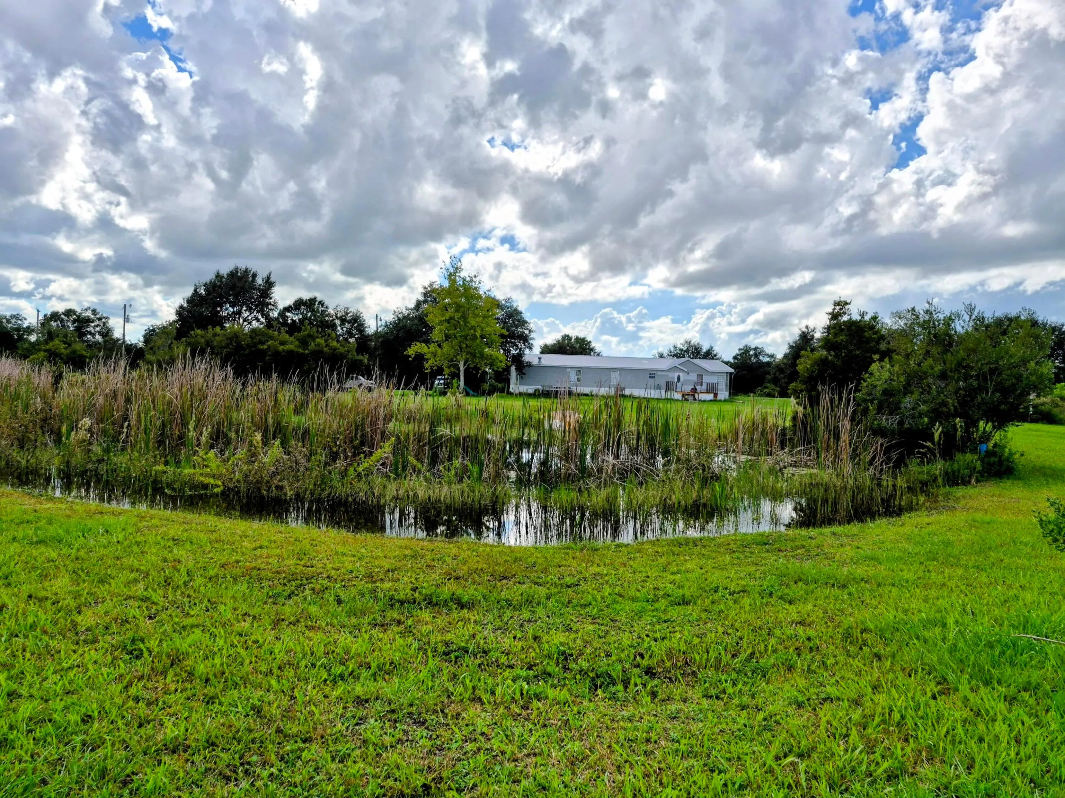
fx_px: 708
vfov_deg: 58.9
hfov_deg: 73.9
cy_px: 399
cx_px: 532
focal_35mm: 23
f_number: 1.8
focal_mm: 5.4
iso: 64
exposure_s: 1/7696
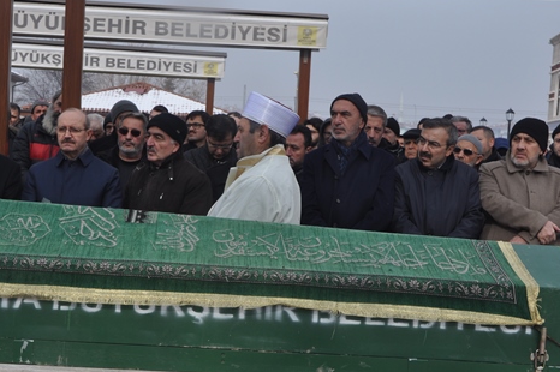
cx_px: 186
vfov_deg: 19.4
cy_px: 226
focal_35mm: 70
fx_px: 1088
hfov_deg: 28.7
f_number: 9
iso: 200
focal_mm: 34
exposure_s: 1/320
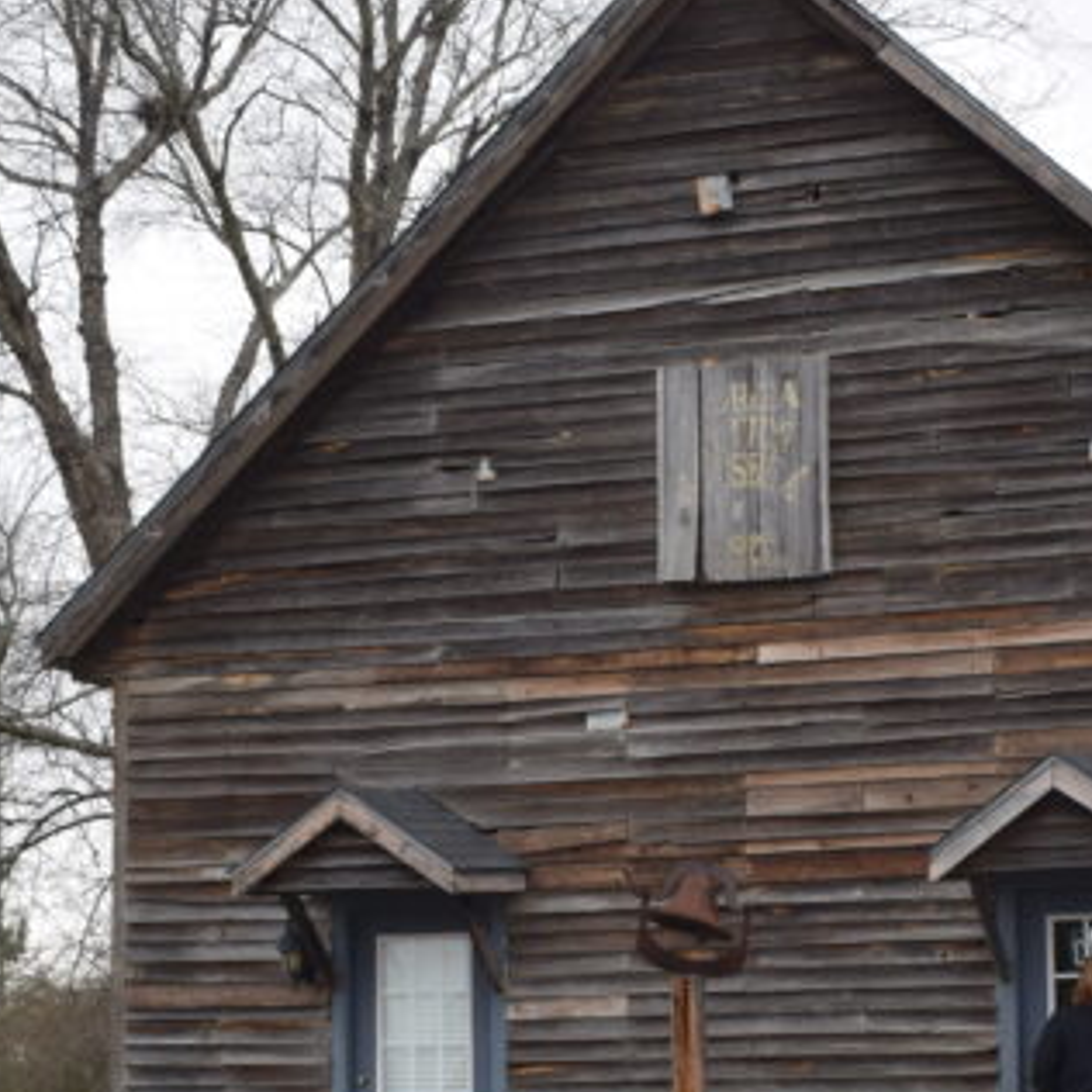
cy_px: 859
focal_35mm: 91
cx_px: 774
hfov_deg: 19.0
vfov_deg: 18.9
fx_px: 3248
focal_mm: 22
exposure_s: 1/125
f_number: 5.6
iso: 280
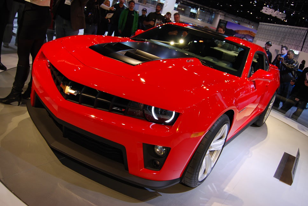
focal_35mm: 30
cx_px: 154
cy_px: 103
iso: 200
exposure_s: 1/50
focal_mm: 20
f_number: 3.8
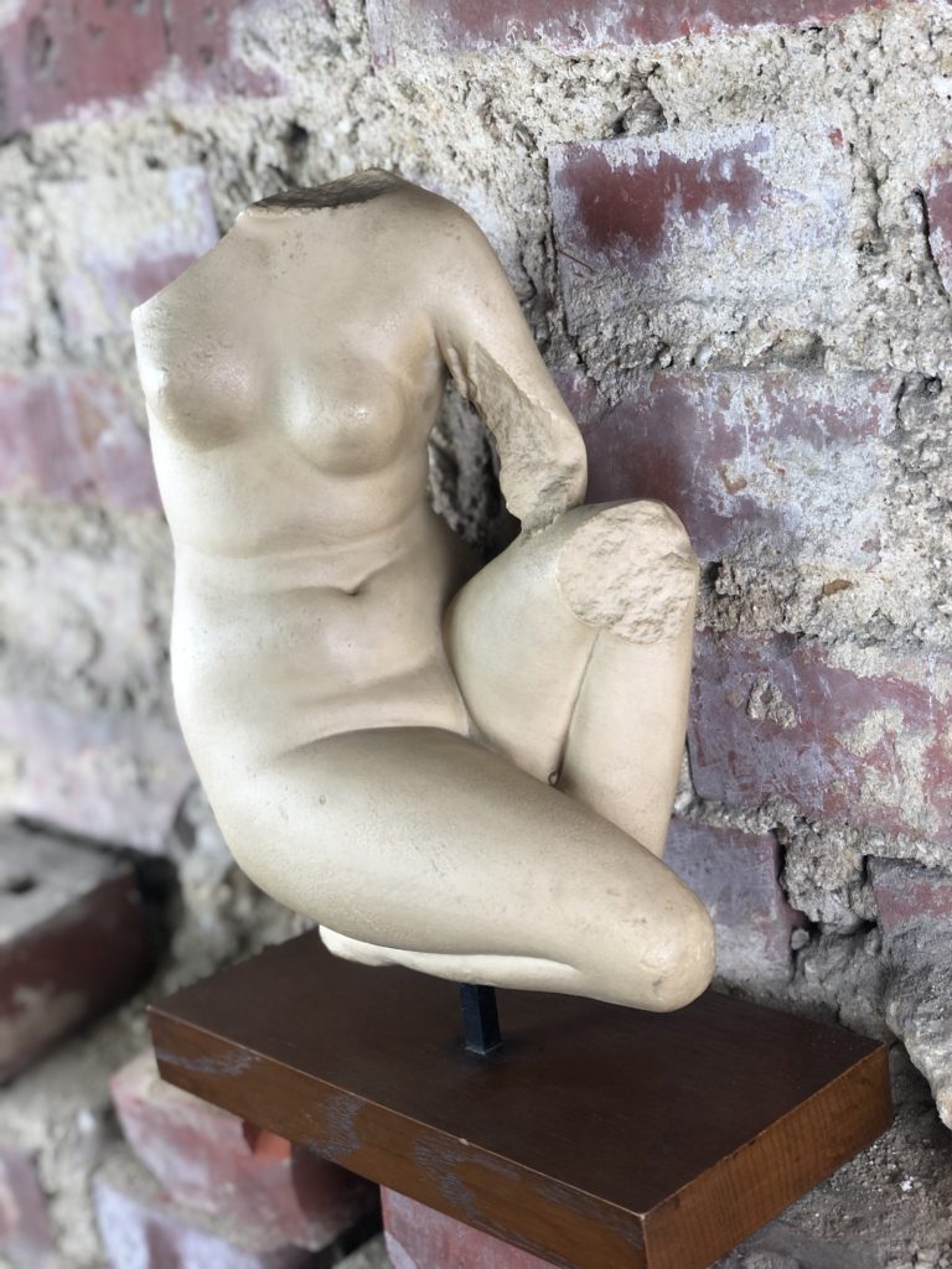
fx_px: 1907
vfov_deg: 36.8
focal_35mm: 52
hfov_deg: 28.0
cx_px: 476
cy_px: 634
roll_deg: +7.8
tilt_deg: -15.9
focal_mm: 6
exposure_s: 1/50
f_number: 2.4
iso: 40
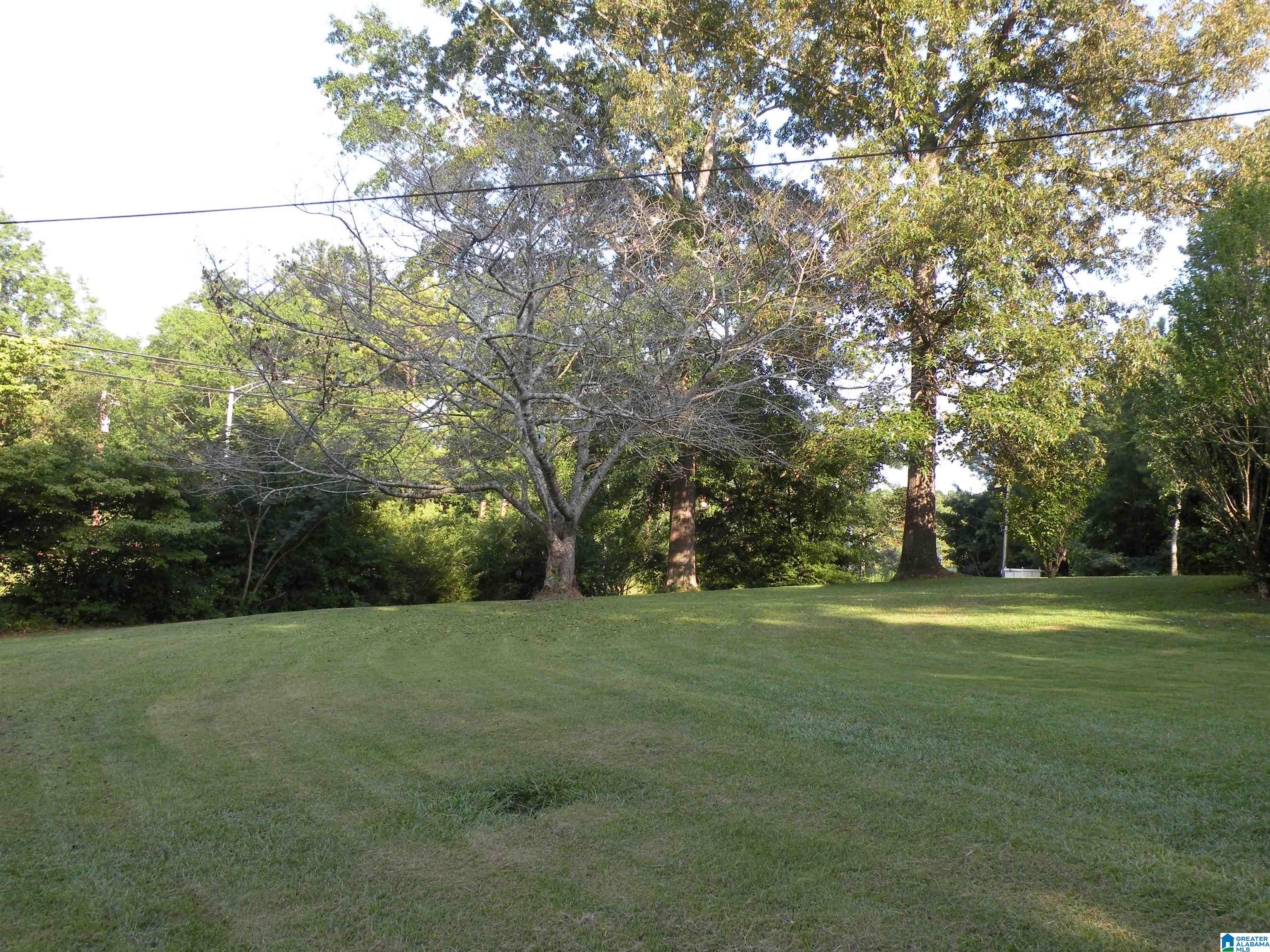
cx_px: 635
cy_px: 476
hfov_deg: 55.4
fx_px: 1211
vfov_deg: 42.9
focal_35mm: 33
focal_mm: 5.8
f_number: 4.5
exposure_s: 1/81.7
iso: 64
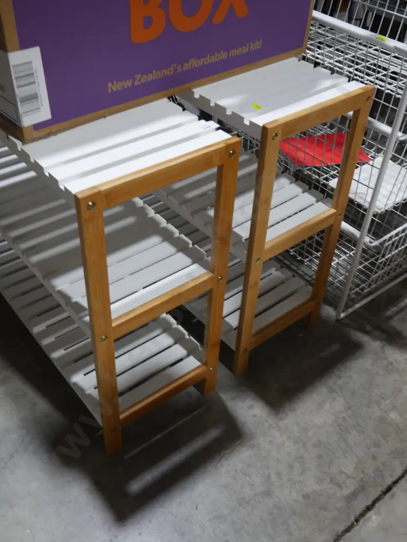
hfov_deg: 39.7
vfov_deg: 51.4
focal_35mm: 36
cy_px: 271
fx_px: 564
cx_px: 204
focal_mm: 18
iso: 200
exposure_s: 1/60
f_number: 4
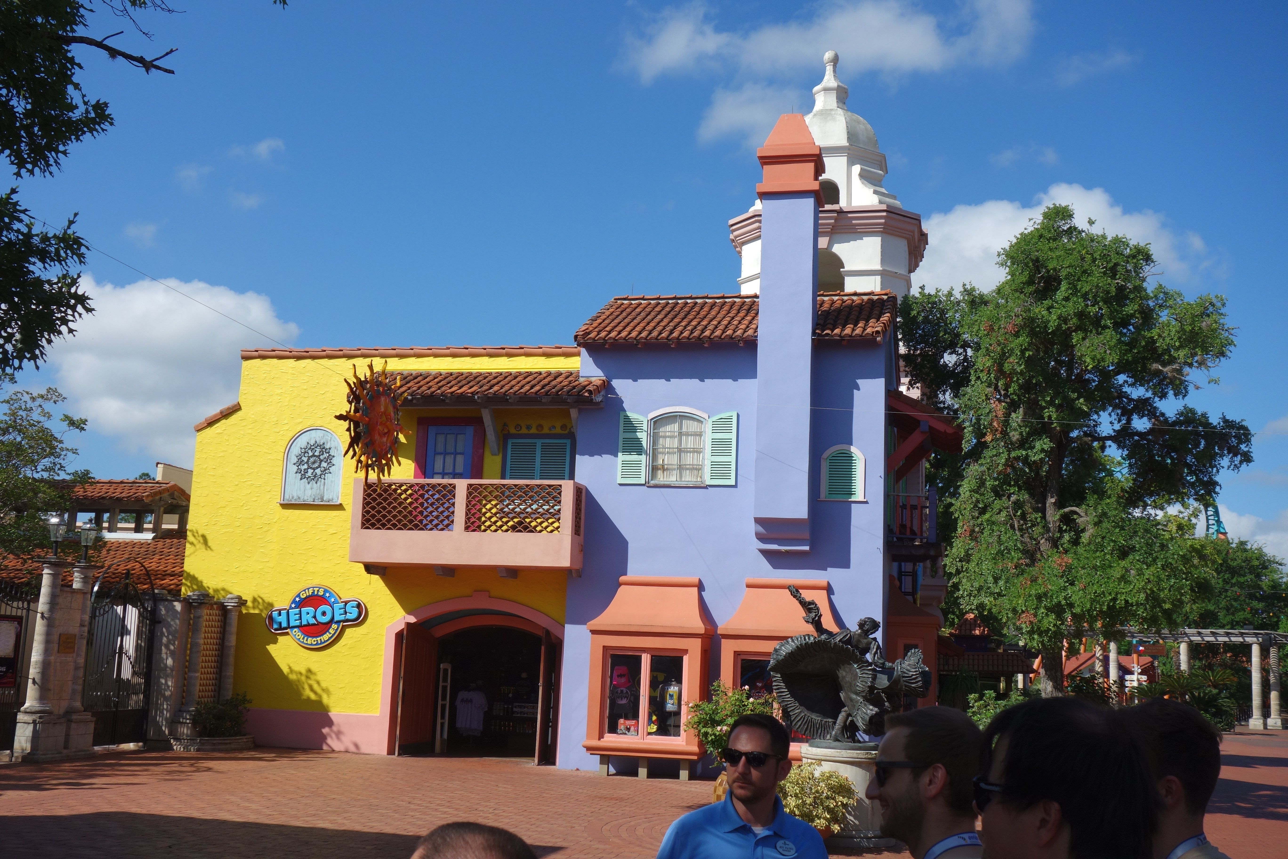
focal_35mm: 38
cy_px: 430
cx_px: 644
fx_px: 1359
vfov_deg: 35.1
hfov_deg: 50.7
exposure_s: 1/800
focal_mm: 14.23
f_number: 5.6
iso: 125
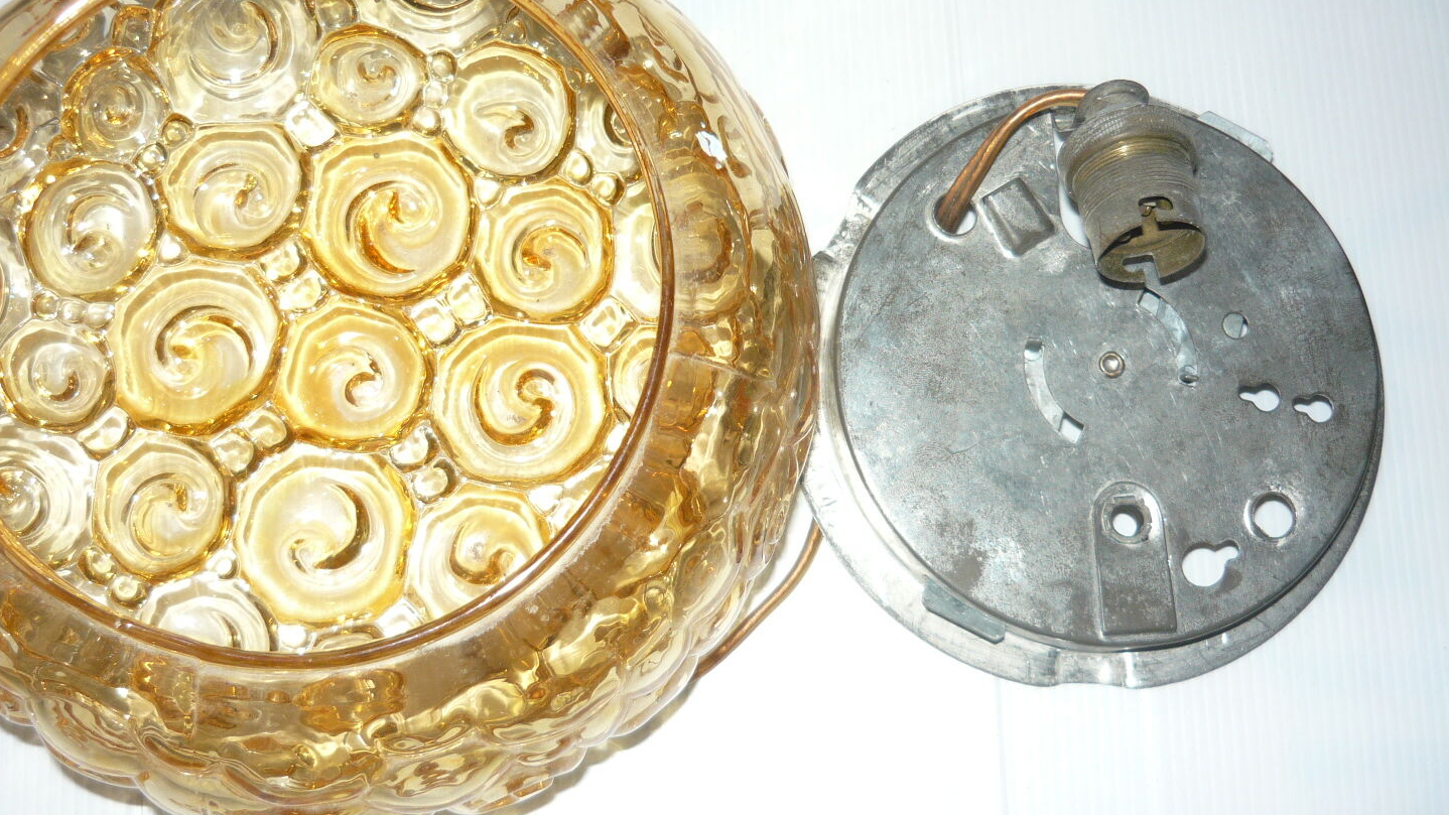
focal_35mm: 40
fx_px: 1537
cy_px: 368
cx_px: 652
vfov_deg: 29.7
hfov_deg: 50.4
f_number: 2.8
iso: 100
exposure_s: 1/30
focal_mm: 5.5
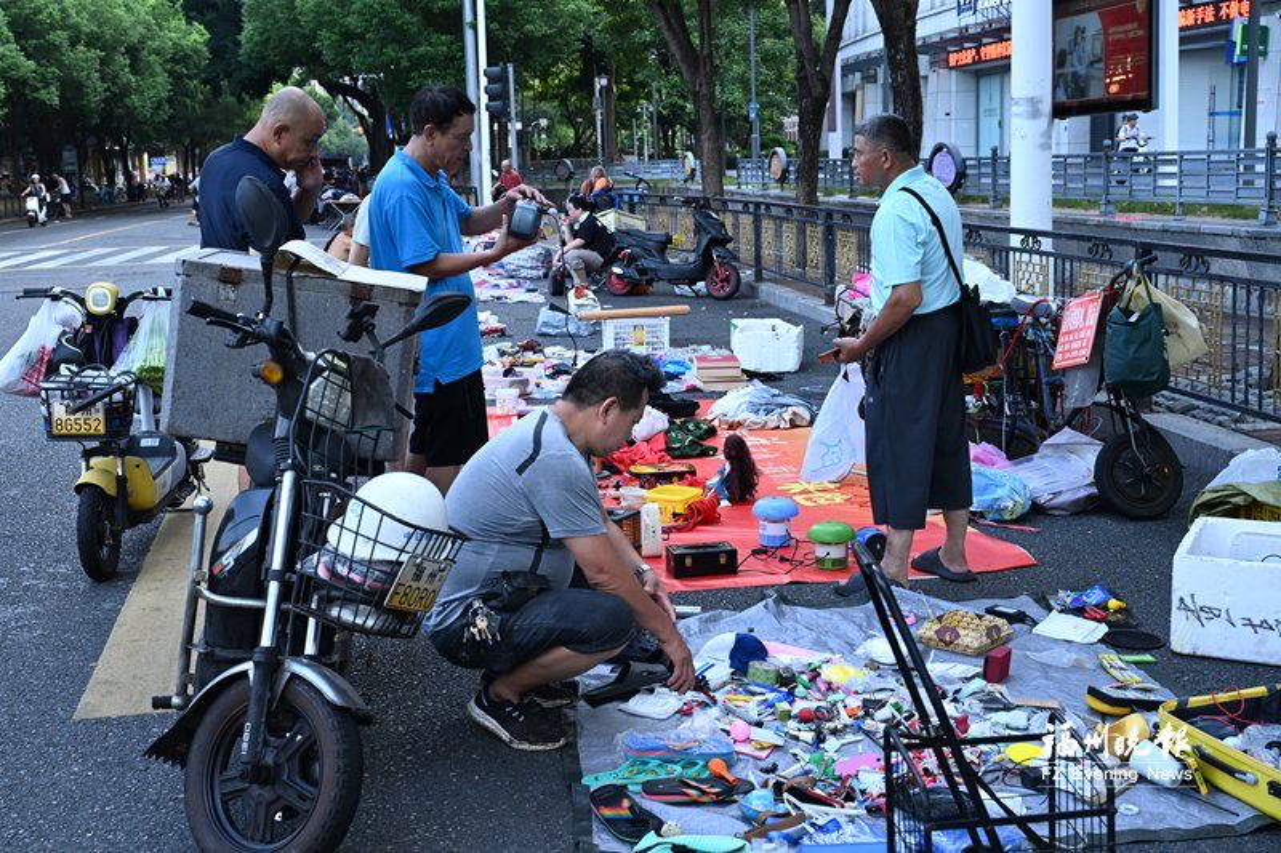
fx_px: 1530
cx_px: 640
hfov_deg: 45.4
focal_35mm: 43
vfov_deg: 31.2
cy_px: 426
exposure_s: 1/125
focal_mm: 43
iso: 1000
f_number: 7.1
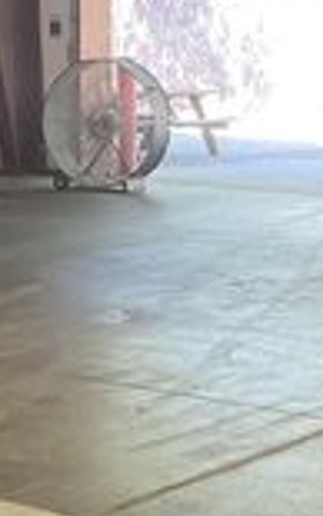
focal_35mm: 119
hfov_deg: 10.6
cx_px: 516
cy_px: 90
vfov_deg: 17.4
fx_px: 1674
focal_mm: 3
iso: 125
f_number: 1.8
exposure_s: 1/60
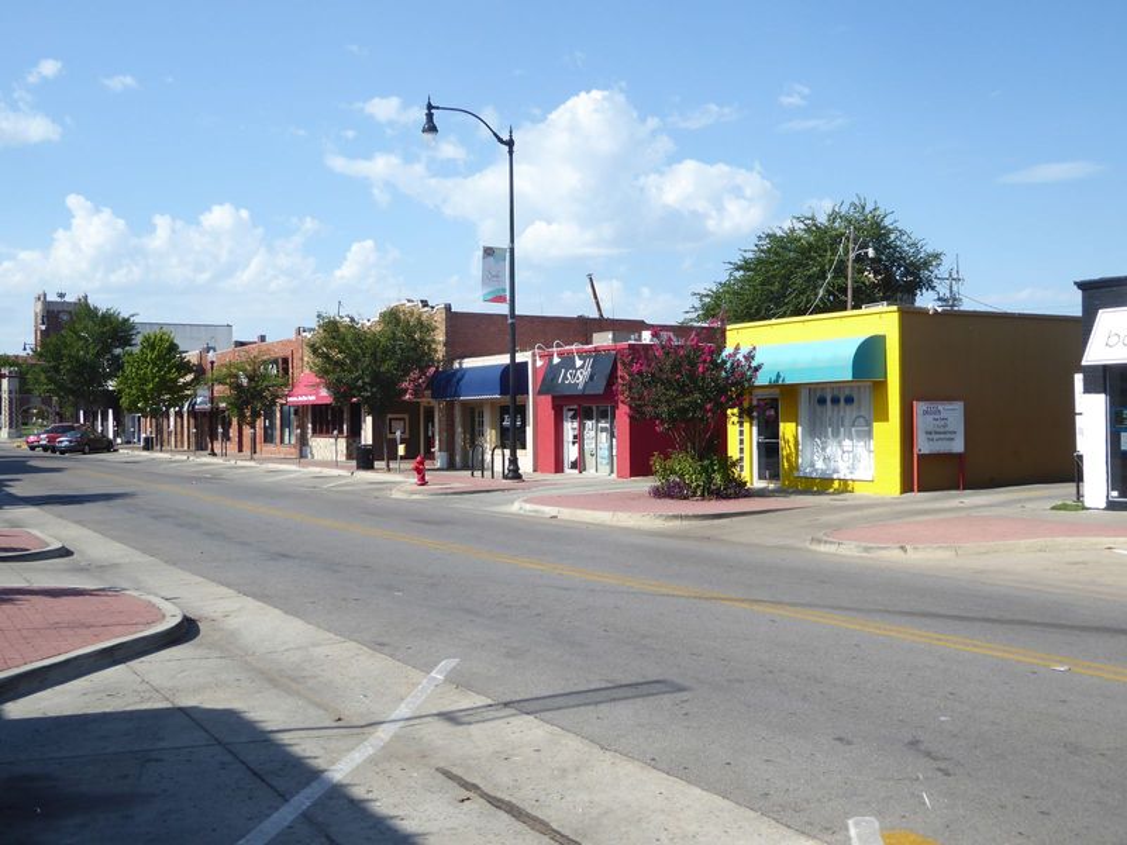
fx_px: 1270
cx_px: 564
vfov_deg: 36.8
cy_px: 422
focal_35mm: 39
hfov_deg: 47.9
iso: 80
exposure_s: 1/640
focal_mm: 6.7
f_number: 3.7
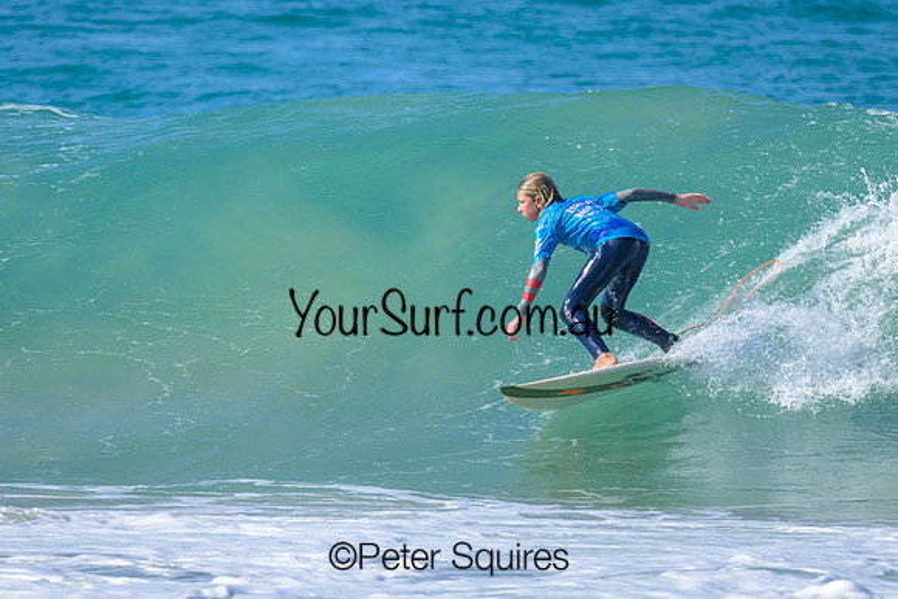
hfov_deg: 1.9
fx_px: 27404
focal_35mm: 1098
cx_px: 481
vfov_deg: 1.3
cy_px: 239
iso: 450
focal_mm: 800
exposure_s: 1/2000
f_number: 6.3
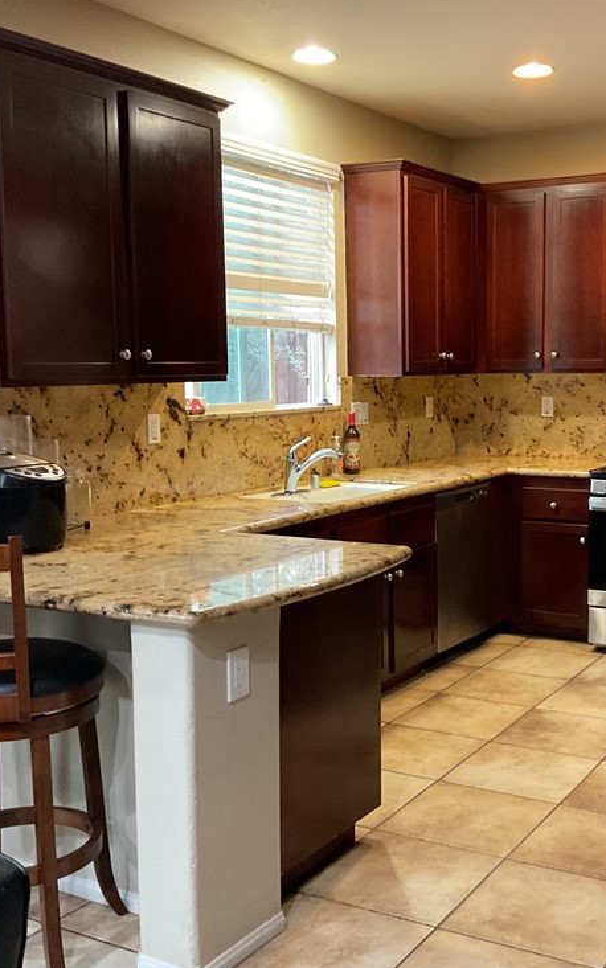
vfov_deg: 46.2
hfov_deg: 29.6
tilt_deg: -6.0
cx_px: 427
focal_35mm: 43
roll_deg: +0.6
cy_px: 488
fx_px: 1135
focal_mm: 3
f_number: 1.8
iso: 250
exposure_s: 1/30
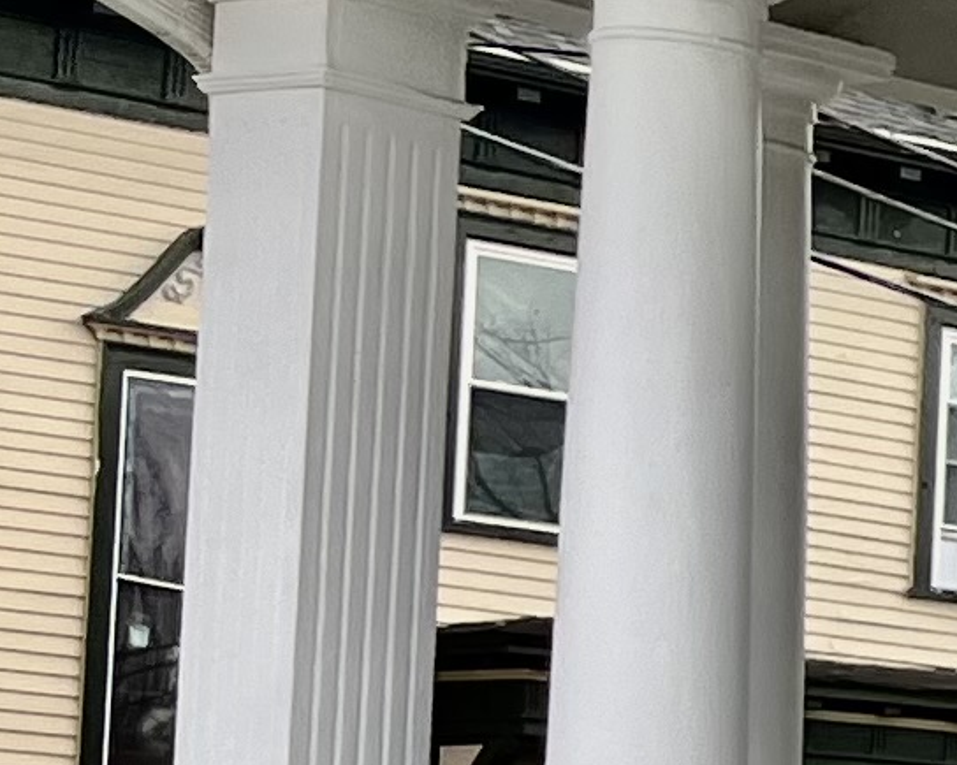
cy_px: 1126
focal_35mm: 188
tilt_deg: +0.8
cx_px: 3450
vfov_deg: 8.1
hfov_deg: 7.9
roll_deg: -2.1
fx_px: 5324
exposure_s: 1/761
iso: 50
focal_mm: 5.1
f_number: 1.6
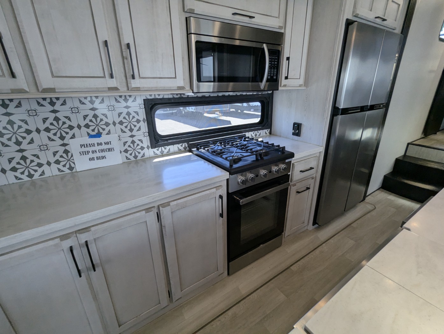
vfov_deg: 78.2
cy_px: 167
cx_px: 222
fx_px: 205
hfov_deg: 94.4
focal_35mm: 16
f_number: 2.2
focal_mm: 2.35
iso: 218
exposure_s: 1/100
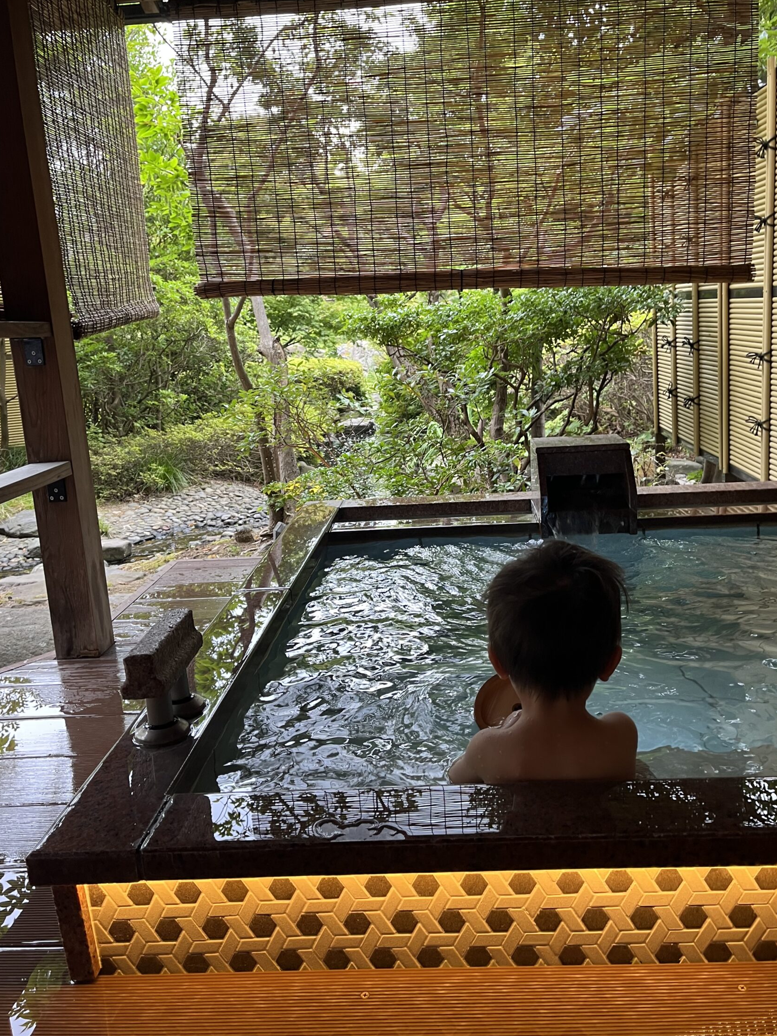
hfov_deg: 46.8
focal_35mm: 30
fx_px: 898
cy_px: 517
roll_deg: +3.4
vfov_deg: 60.0
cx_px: 417
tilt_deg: -11.3
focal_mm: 5.1
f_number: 1.6
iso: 80
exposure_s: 1/60
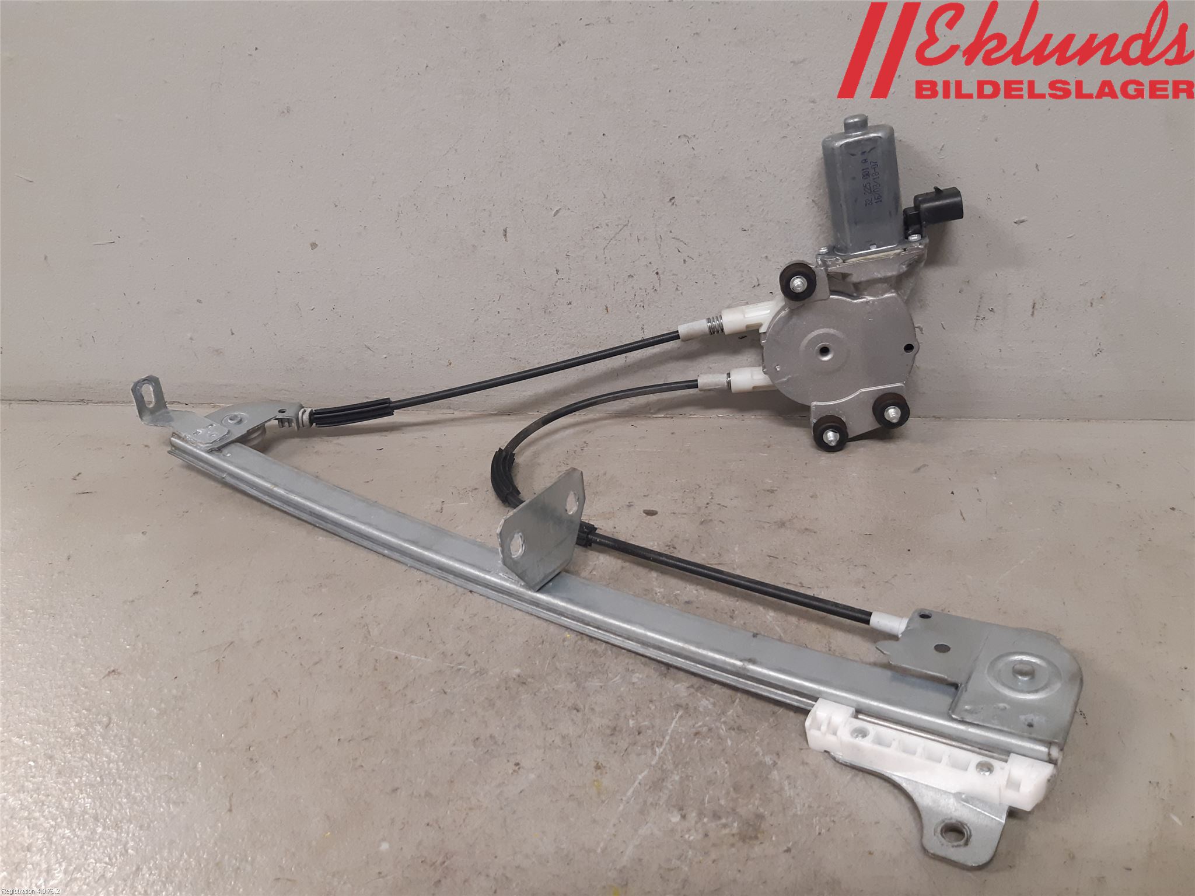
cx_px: 598
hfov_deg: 67.3
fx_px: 898
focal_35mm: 26
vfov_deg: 53.1
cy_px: 448
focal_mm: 3.93
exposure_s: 1/50
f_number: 1.7
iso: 160
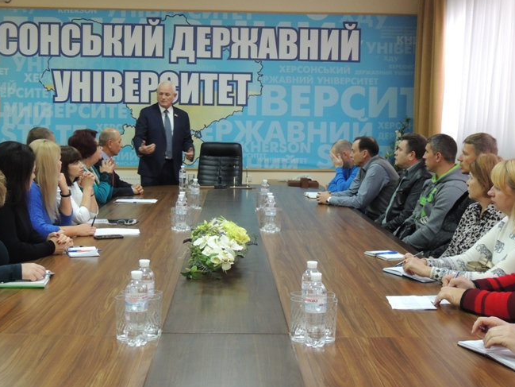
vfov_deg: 27.5
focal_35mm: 53
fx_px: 789
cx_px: 259
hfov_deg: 36.2
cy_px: 166
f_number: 3.4
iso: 400
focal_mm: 7.6
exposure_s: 1/15
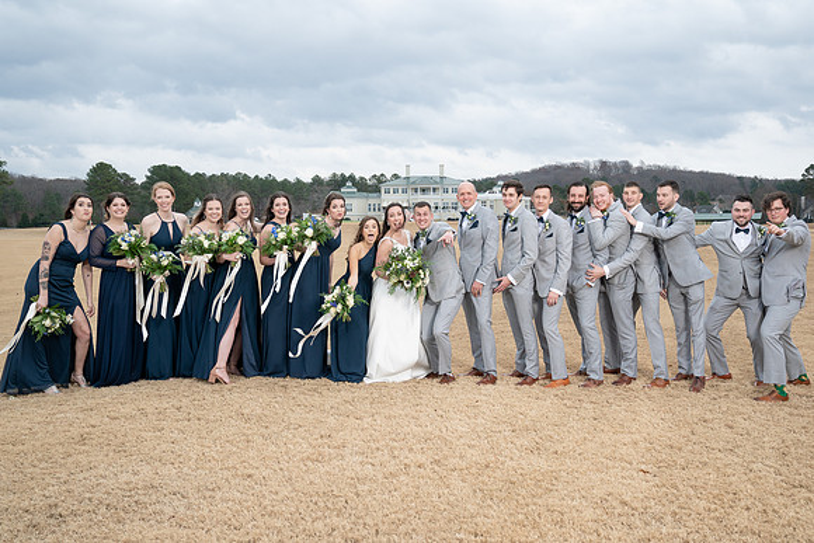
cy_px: 264
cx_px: 418
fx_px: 770
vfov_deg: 38.9
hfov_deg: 55.7
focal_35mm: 34
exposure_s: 1/250
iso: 320
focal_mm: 33
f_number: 5.6
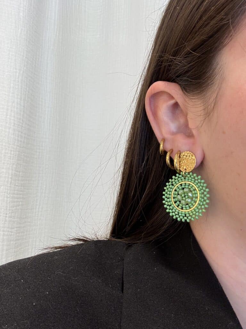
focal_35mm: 30
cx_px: 123
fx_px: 284
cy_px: 164
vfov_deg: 60.0
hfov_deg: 46.8
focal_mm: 2.69
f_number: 1.9
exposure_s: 1/50
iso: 40
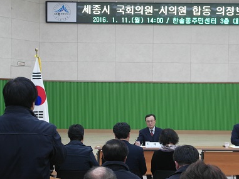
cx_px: 146
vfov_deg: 18.8
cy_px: 127
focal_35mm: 78
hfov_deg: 25.0
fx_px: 538
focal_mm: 32
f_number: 4.5
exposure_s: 1/40
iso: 400
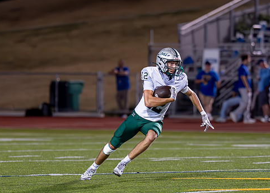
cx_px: 159
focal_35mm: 404
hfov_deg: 5.0
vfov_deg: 3.6
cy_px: 103
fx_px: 3097
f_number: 1.8
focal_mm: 135
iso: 1600
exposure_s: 1/1250
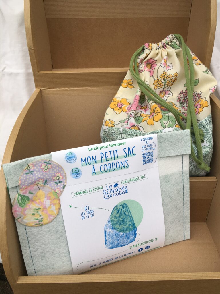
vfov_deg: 61.7
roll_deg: +0.4
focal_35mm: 29
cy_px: 147
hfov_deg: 48.2
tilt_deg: -35.5
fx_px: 246
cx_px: 110
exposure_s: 1/318
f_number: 2.2
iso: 25
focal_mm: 4.15
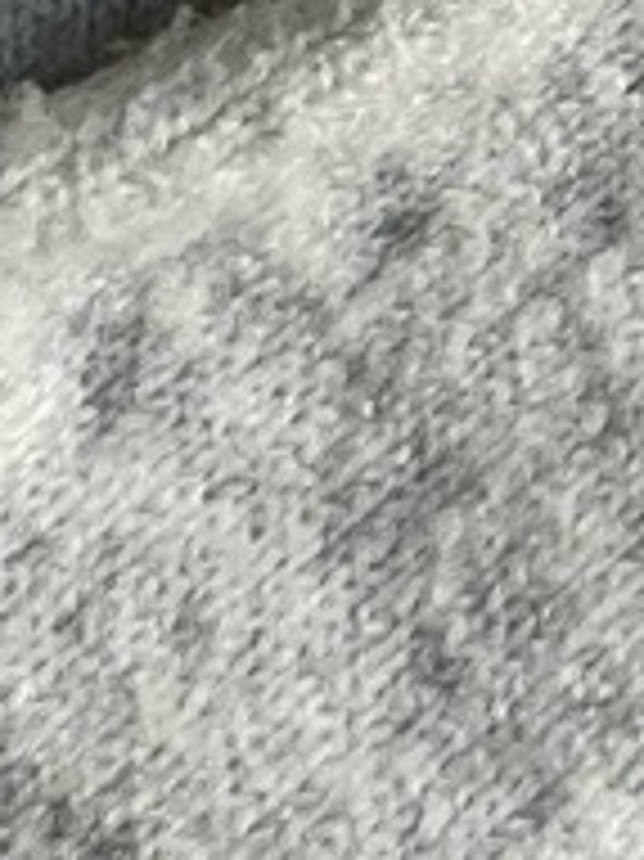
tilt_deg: -87.3
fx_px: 3377
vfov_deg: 12.4
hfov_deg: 10.1
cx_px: 1270
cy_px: -991
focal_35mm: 136
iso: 500
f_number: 1.6
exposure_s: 1/60
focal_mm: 5.1
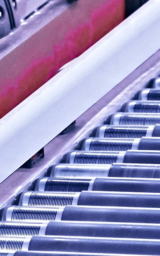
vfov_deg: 3.4
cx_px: -257
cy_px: -180
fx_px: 4255
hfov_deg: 2.1
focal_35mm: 610
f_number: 4
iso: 3200
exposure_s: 1/40
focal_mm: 92
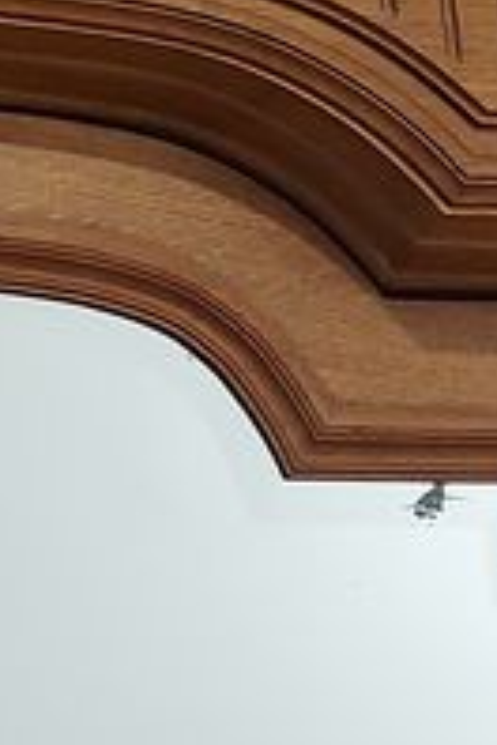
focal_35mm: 126
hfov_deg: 10.4
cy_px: -60
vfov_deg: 15.8
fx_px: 2609
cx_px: -301
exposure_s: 1/33
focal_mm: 5.23
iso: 200
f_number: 1.8
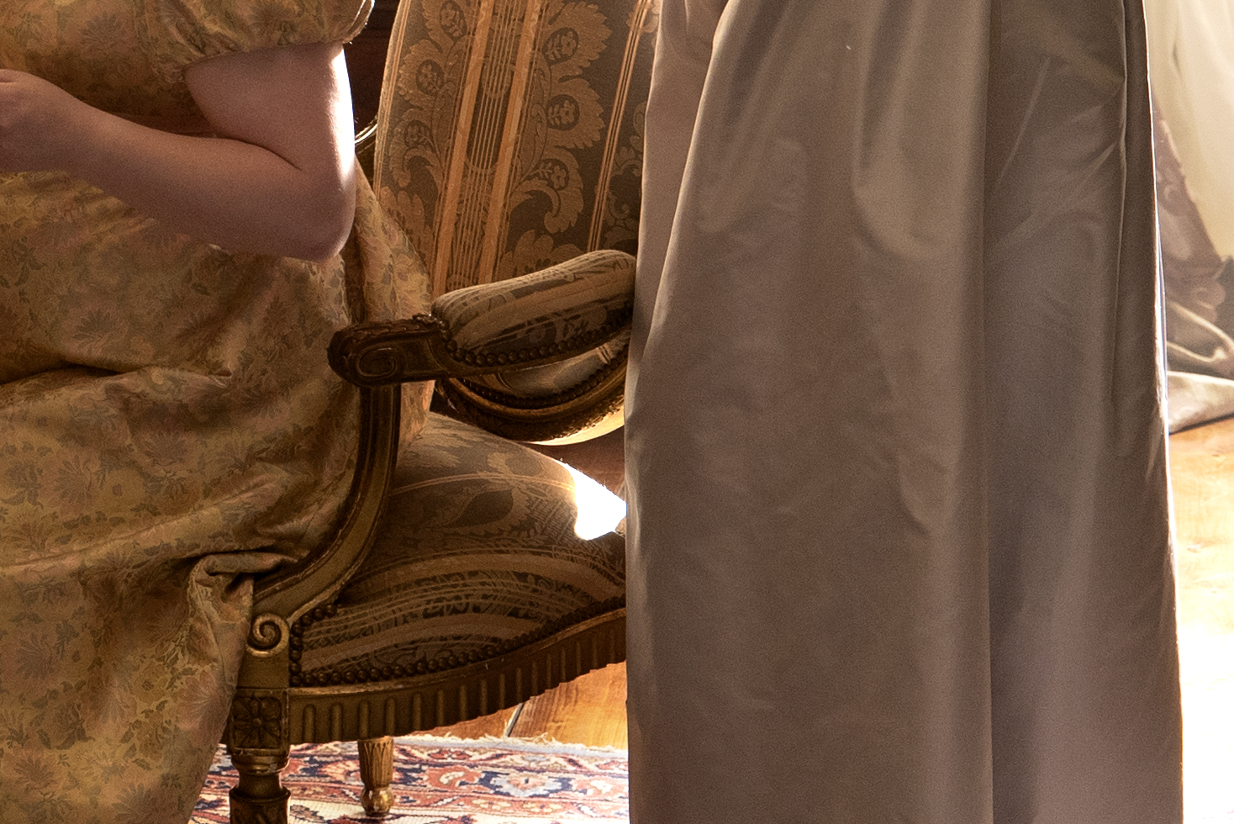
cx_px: -295
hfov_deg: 15.1
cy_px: 100
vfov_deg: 10.5
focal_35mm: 130
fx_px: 4458
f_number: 4.5
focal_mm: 45
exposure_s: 1/80
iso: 1000
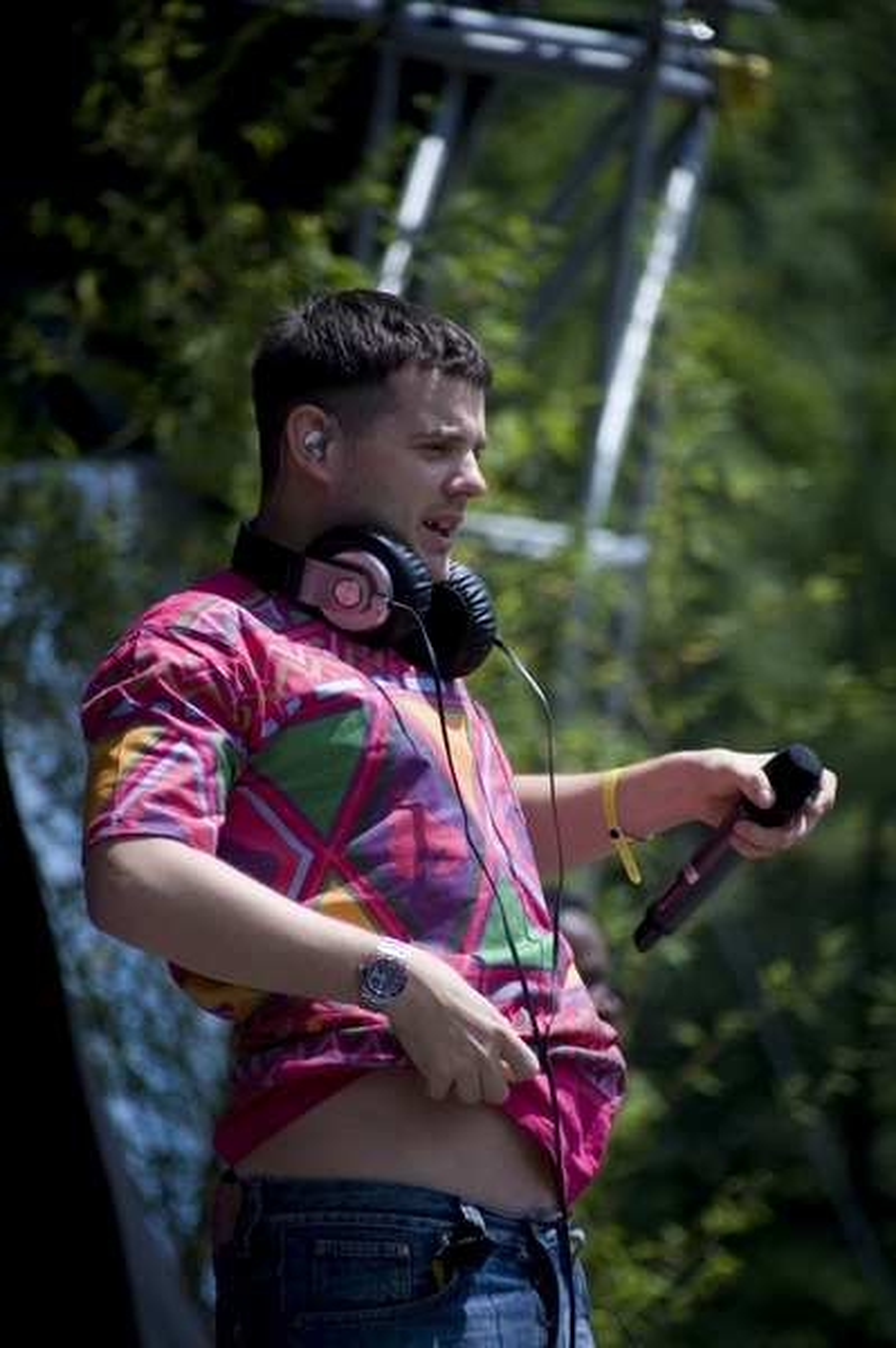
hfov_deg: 4.6
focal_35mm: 300
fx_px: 11219
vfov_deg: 6.9
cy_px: 674
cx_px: 448
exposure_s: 1/1600
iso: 400
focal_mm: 300
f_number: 6.3
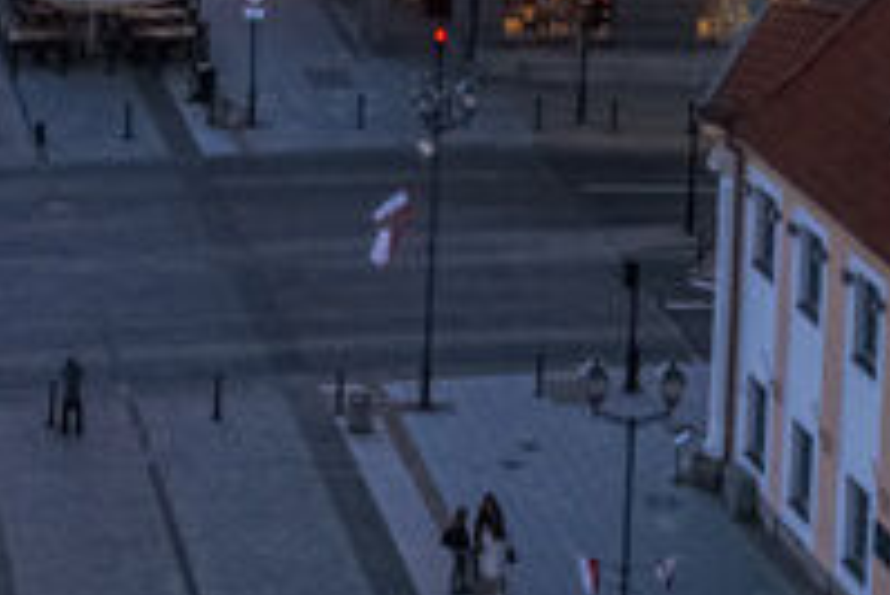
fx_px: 3562
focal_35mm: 144
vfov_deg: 9.3
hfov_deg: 13.4
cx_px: -434
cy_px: -311
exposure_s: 1/3.33
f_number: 9
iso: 100
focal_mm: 10.3
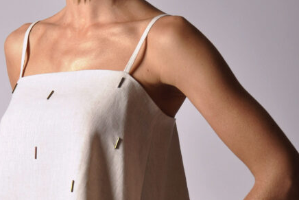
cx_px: 93
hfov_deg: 8.9
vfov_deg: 5.9
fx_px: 1927
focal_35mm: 232
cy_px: 159
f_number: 8
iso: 160
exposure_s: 1/160
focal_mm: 66
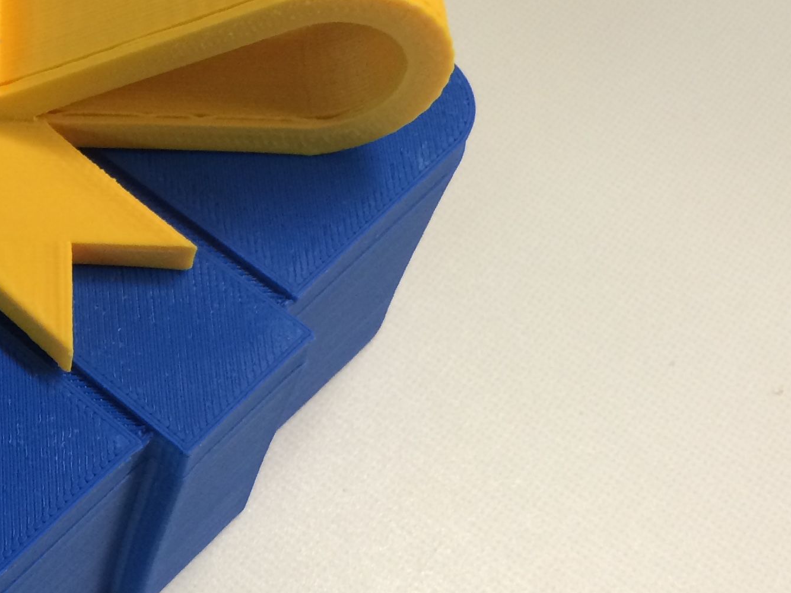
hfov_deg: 25.1
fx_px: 1623
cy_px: 307
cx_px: -115
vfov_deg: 20.7
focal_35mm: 71
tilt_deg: -55.9
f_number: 2.2
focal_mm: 4.15
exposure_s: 1/33
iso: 160
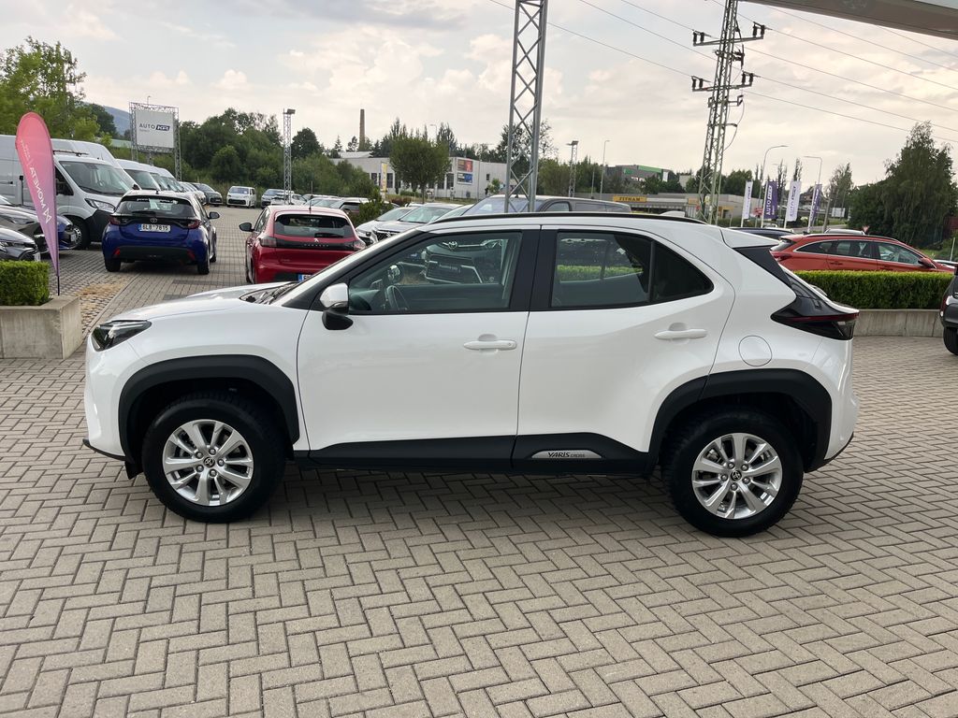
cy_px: 359
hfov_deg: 67.3
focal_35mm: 26
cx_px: 479
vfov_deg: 53.1
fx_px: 720
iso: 50
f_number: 1.6
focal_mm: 5.1
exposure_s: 1/463
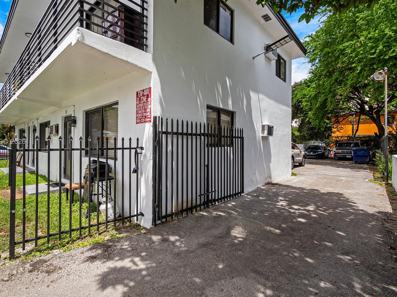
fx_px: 183
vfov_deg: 78.0
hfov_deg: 93.9
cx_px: 170
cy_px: 142
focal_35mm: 16
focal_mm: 7
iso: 100
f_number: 5.6
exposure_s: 1/200
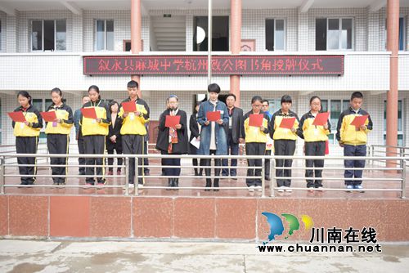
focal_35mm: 32
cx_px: 204
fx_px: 364
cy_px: 136
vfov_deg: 41.2
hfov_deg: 58.7
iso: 800
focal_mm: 32
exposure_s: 1/5000
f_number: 2.8
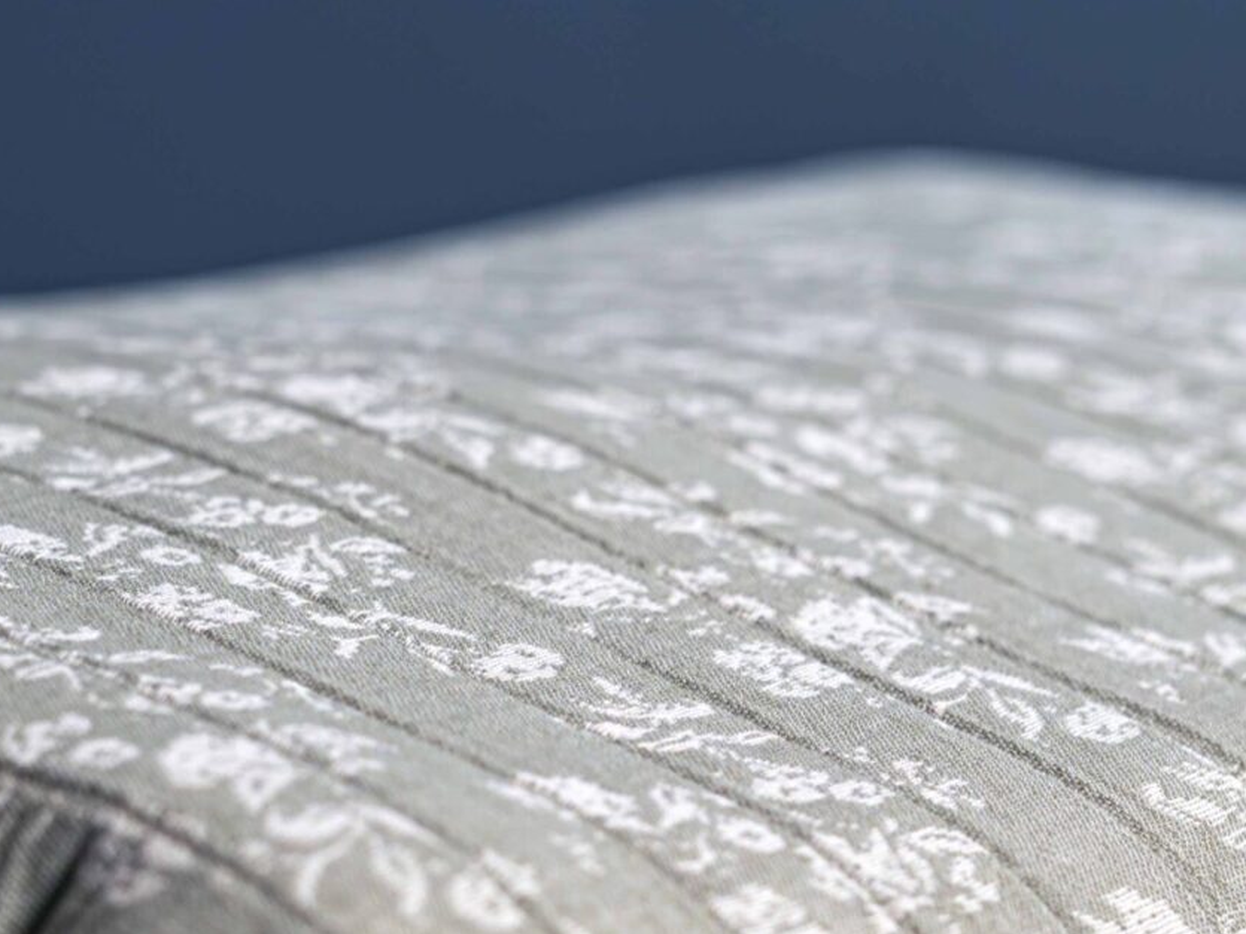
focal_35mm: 115
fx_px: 4139
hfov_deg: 17.1
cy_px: 706
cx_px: 616
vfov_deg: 12.8
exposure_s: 1/100
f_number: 3.5
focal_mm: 50
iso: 640
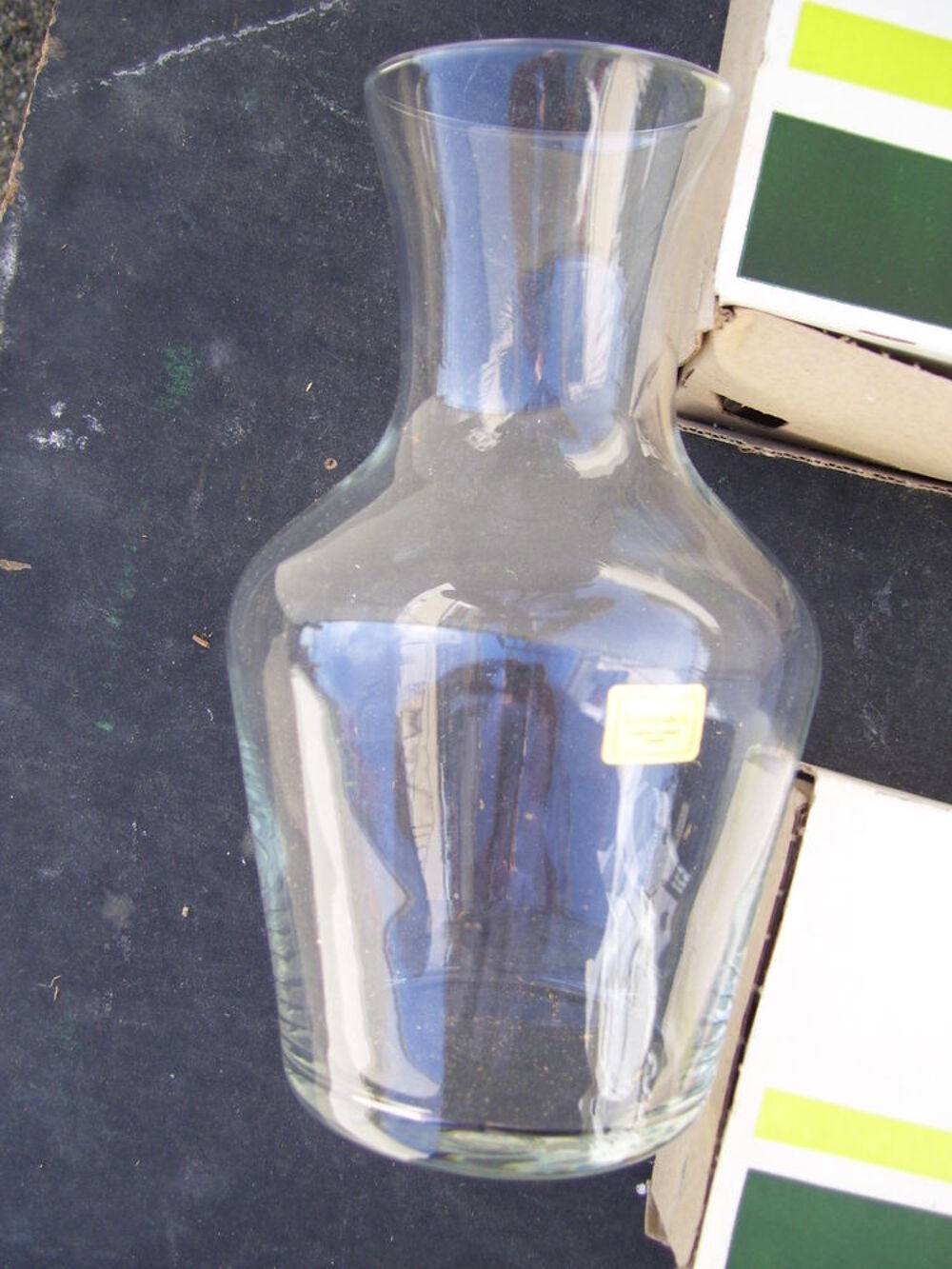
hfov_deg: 38.7
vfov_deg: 50.1
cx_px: 476
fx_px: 1357
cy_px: 634
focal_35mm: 37
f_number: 2.7
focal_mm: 6
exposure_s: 1/250
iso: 80
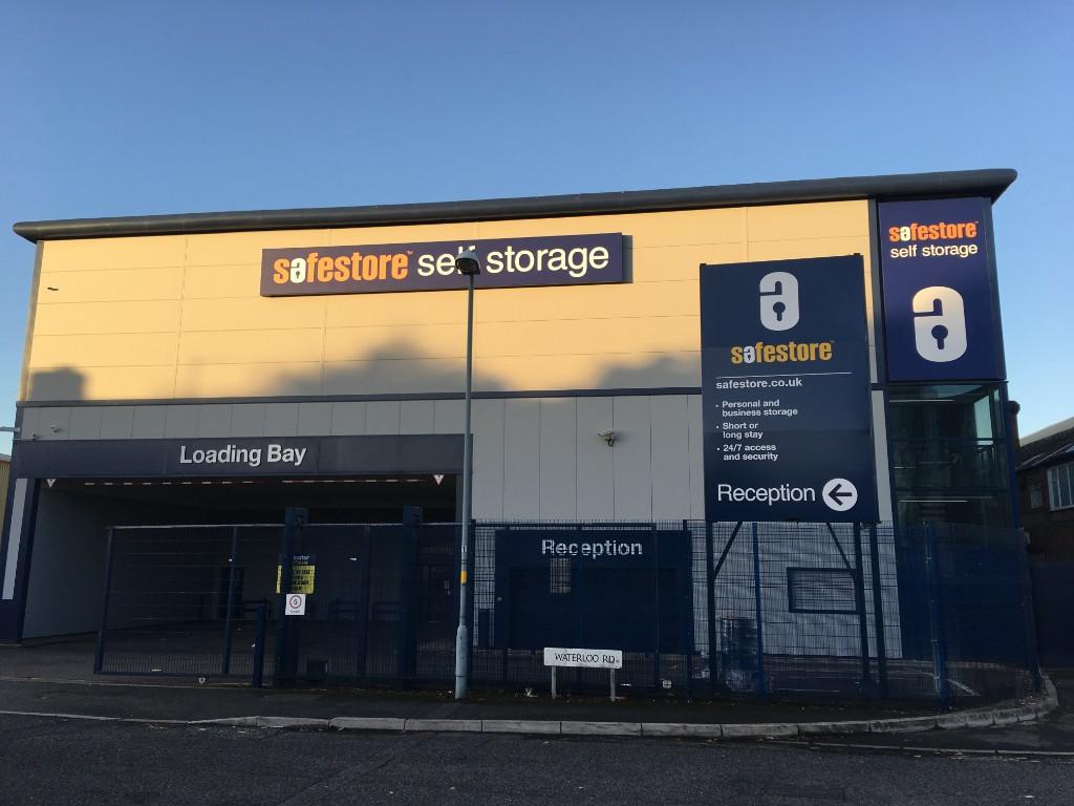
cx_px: 537
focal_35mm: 29
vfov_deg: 48.2
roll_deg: -0.2
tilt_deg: +11.3
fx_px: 900
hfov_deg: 61.7
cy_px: 403
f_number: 2.2
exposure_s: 1/280
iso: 25
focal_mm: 4.15
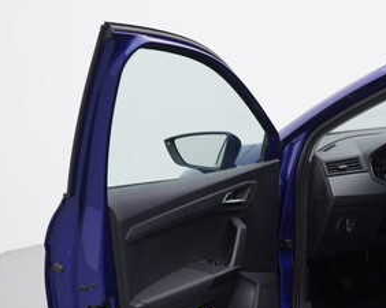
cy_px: 239
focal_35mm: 66
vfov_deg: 22.8
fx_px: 753
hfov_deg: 28.2
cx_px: 307
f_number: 3.5
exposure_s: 1/60
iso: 125
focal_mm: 24
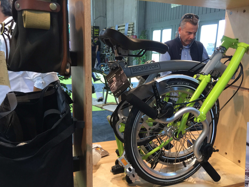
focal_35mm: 32
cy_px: 103
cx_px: 135
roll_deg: -0.3
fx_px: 230
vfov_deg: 44.1
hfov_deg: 56.7
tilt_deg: -13.5
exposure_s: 1/33
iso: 80
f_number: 2.2
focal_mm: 4.15
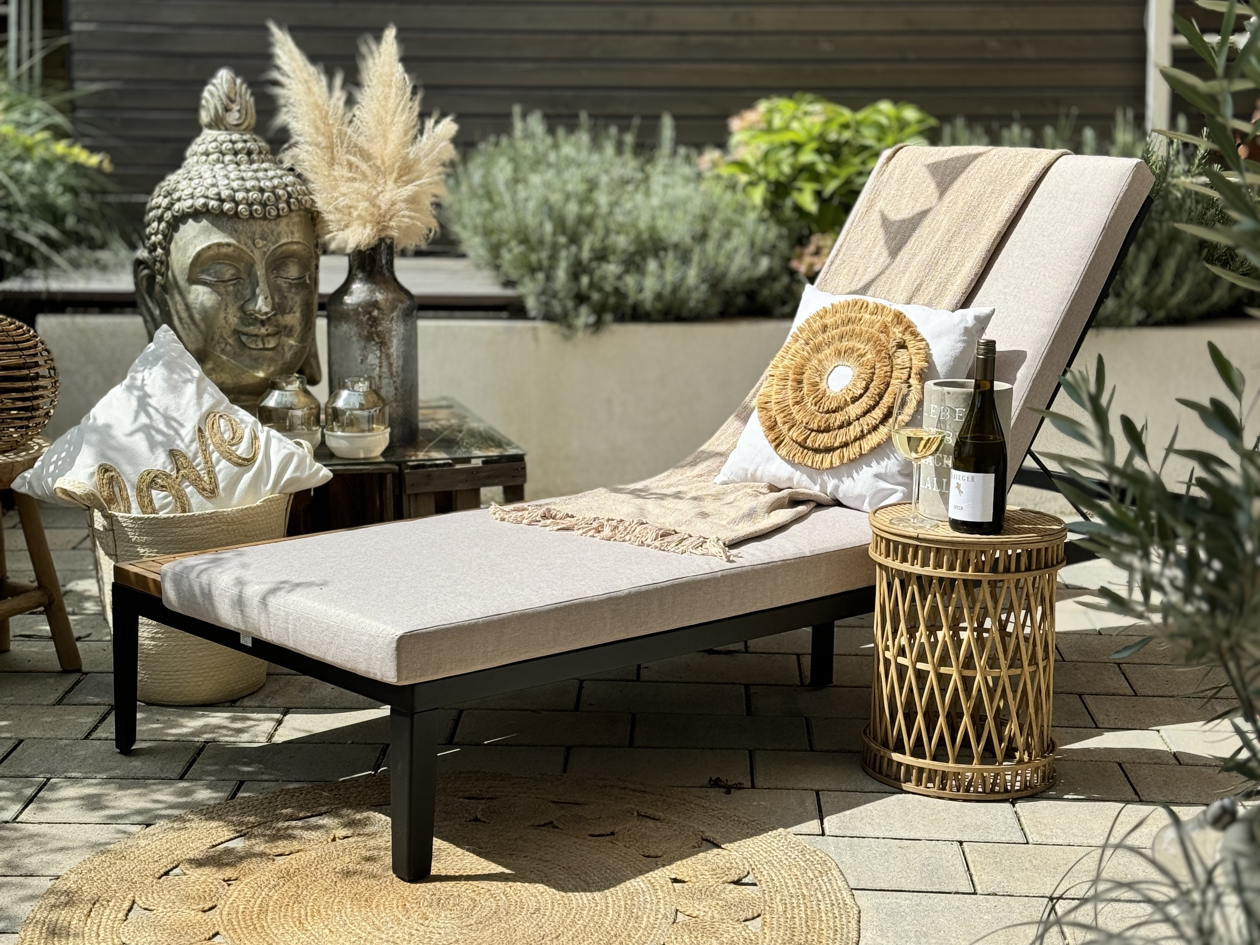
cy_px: 472
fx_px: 1747
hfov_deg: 39.7
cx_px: 630
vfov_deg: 30.3
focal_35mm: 48
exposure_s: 1/4310
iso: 64
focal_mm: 6.76
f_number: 1.78
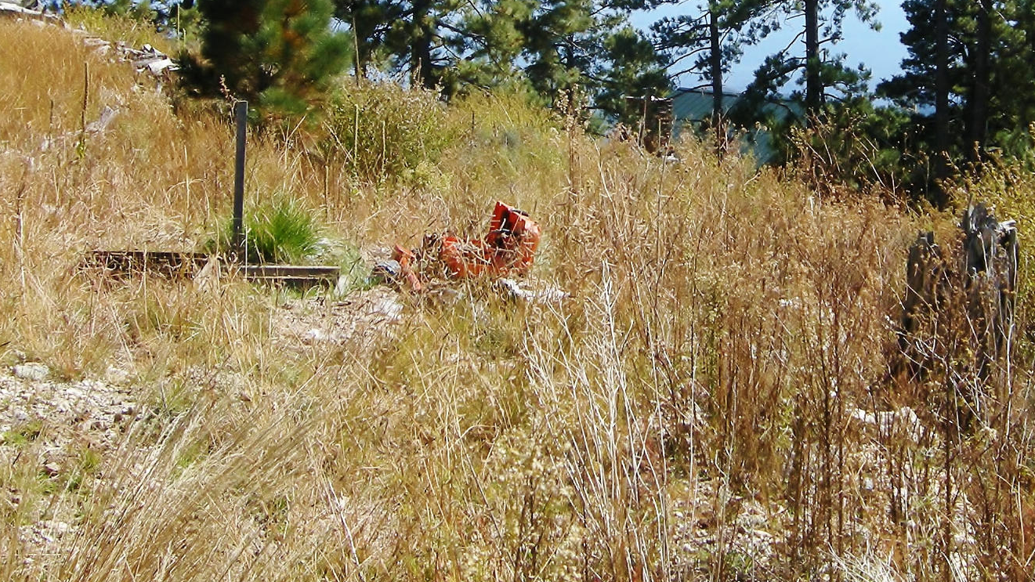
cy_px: 58
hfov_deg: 27.4
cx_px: 680
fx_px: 2113
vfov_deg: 15.5
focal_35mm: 77
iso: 64
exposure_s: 1/222
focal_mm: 7.5
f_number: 5.4
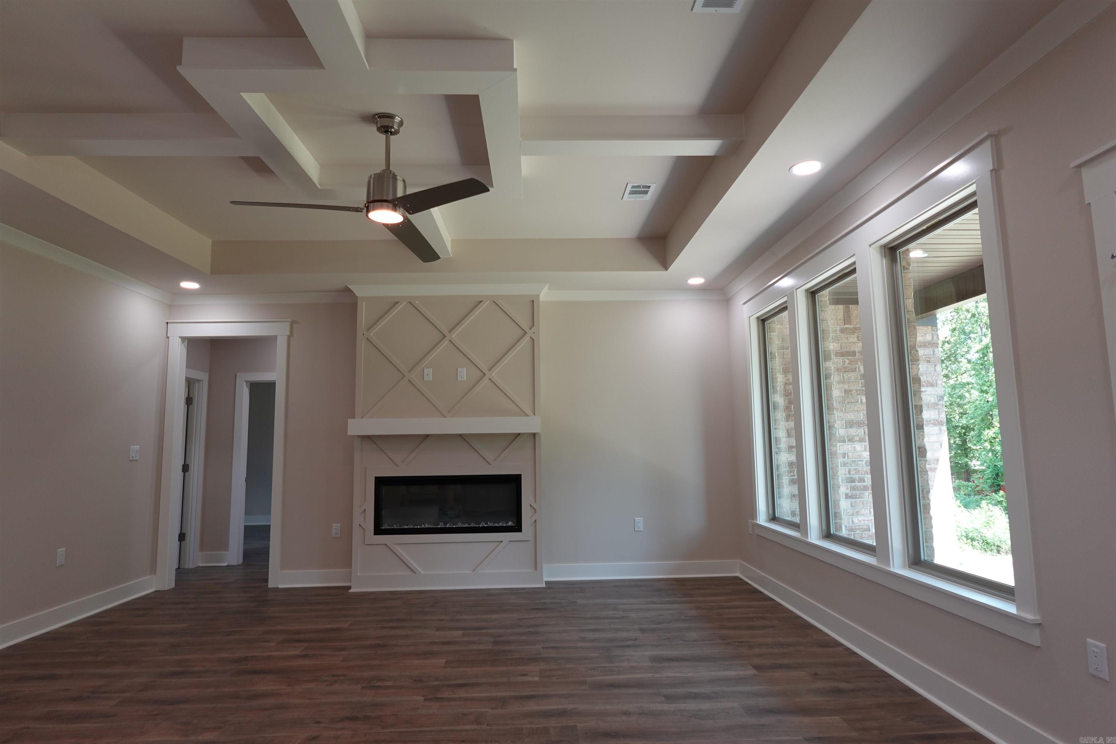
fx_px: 620
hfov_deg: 84.0
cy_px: 372
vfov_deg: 61.9
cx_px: 558
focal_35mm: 20
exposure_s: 1/100
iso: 125
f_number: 2
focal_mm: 7.6
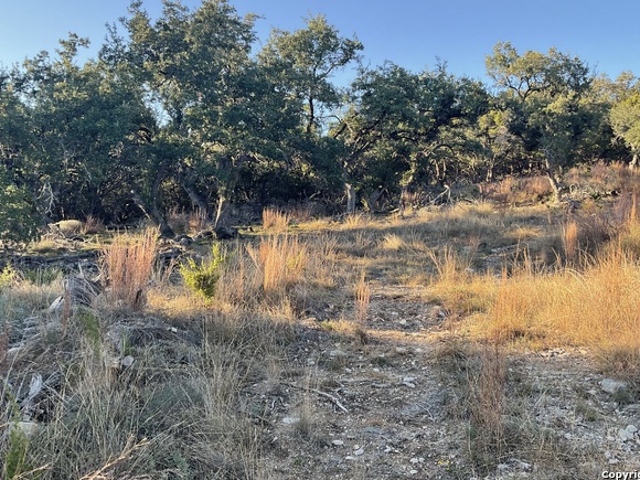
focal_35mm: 32
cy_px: 230
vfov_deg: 44.1
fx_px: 592
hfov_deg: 56.8
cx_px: 337
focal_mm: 3
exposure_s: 1/225
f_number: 1.8
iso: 16
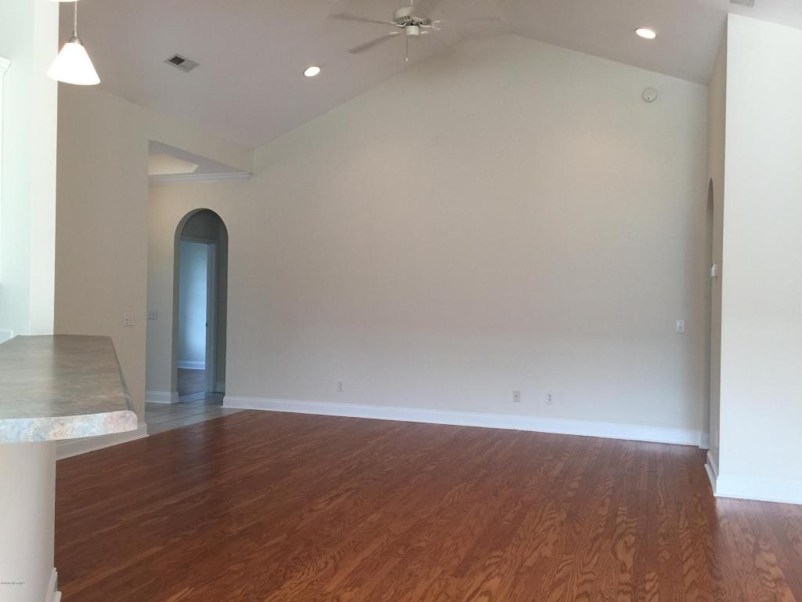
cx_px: 401
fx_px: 672
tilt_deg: +0.4
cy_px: 301
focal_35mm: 29
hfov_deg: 61.7
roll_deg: -1.5
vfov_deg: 48.2
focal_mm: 4.15
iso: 32
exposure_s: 1/40
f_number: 2.2
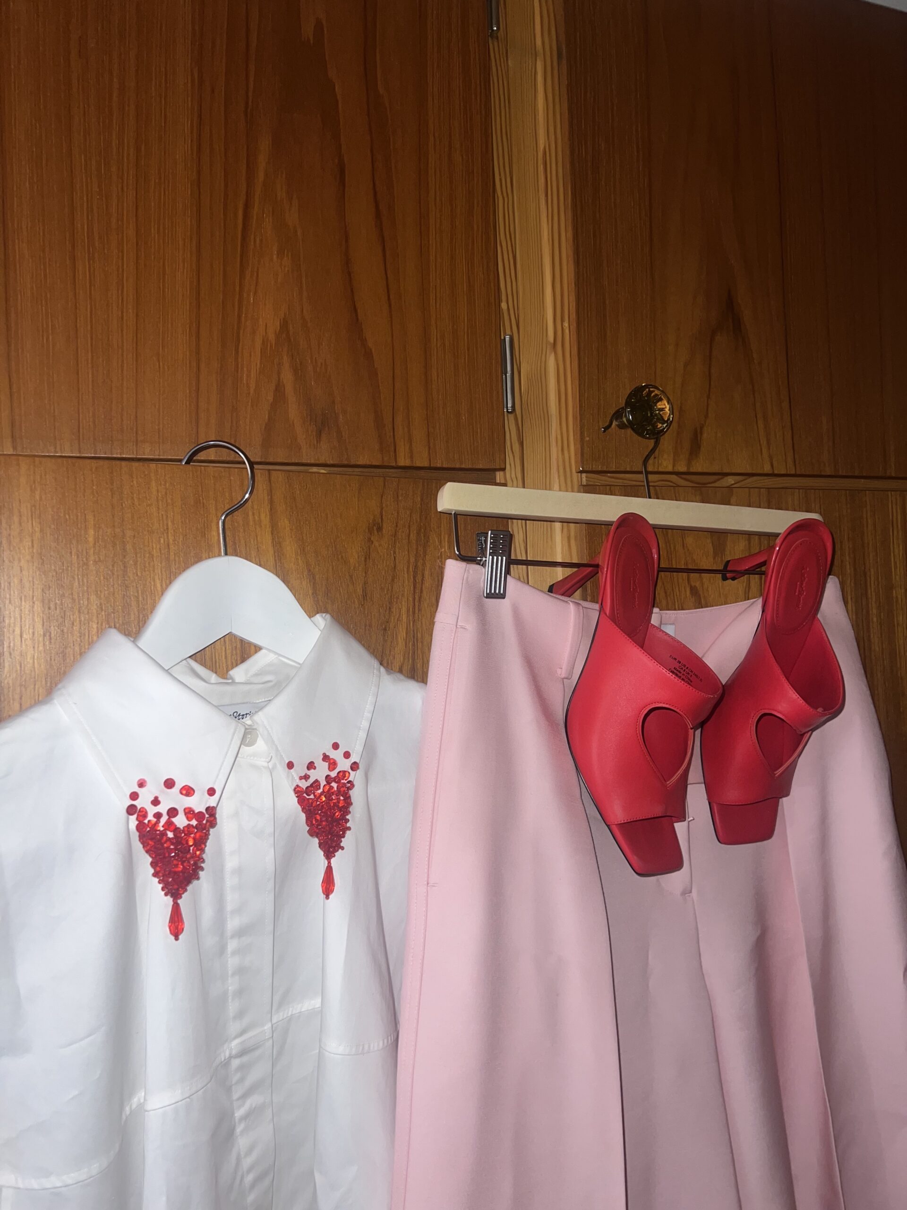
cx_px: 454
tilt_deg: +1.6
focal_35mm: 26
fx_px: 908
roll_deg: +2.4
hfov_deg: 53.1
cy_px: 605
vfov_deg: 67.3
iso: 64
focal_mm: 5.7
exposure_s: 1/20
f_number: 1.5
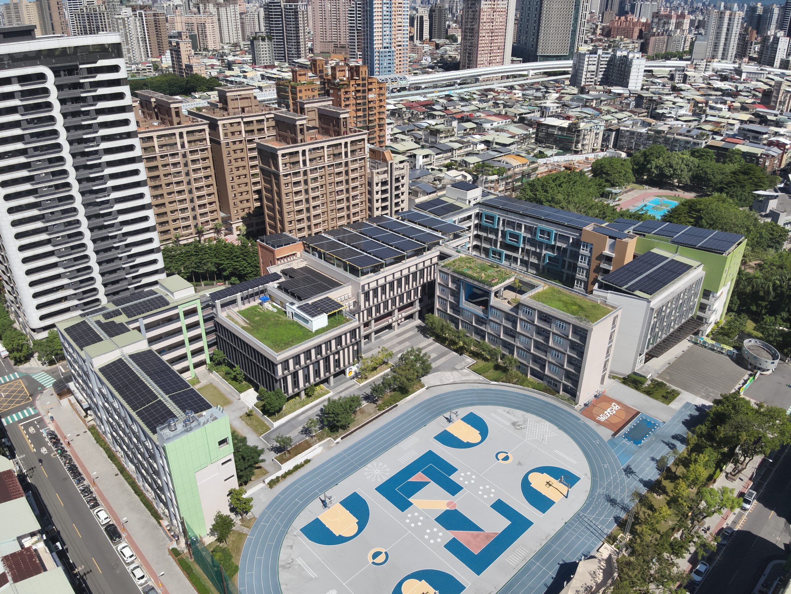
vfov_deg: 56.8
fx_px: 548
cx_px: 396
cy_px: 297
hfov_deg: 71.6
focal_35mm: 24
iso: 110
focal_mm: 4.4
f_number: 2.8
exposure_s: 1/1500
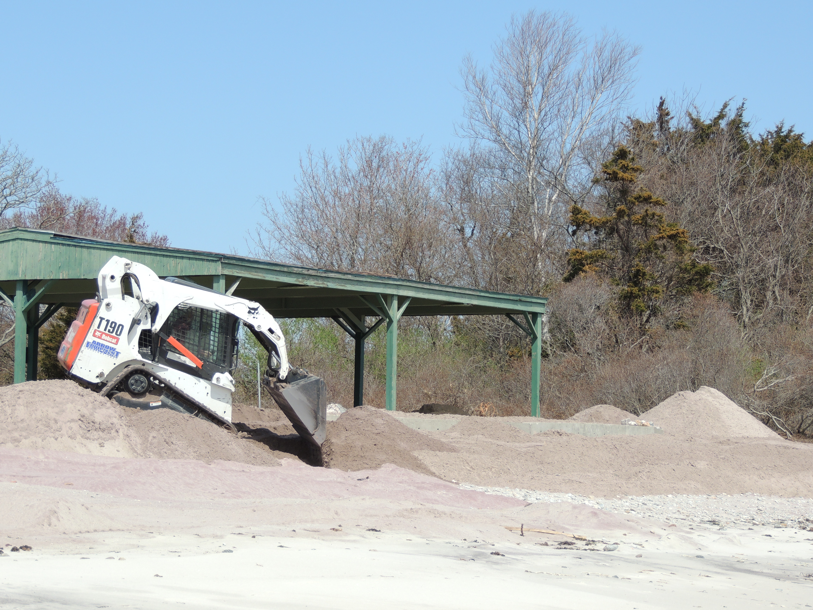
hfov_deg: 16.4
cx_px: 406
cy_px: 305
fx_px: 2818
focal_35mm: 120
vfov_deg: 12.3
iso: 100
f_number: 4.2
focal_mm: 21.4
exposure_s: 1/640
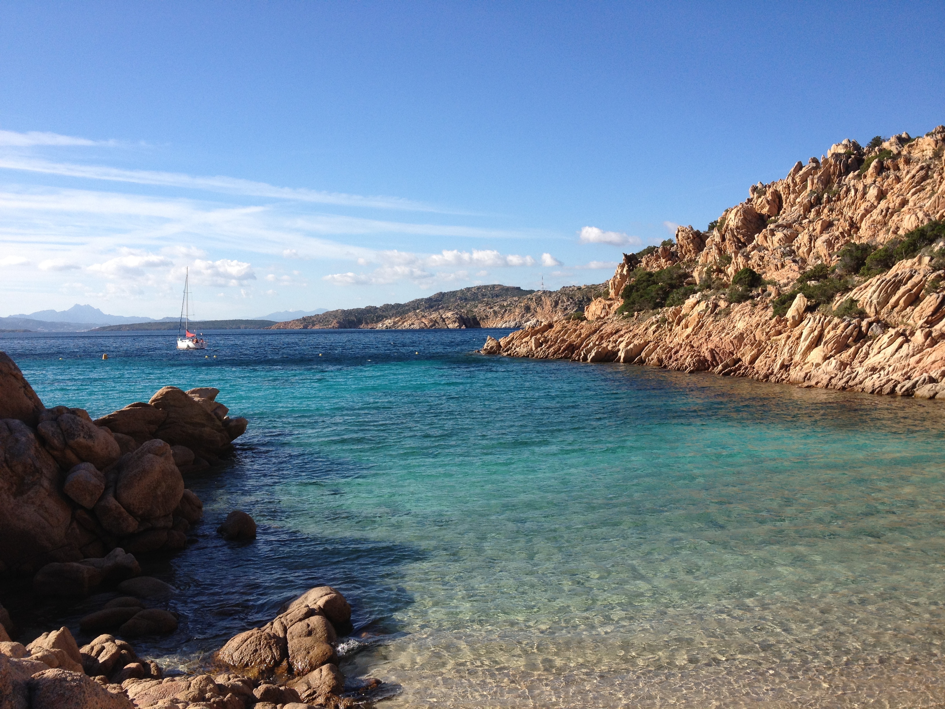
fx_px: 955
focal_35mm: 35
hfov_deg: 52.6
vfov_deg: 40.7
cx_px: 472
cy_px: 354
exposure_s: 1/1672
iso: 64
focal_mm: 4.28
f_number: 2.4
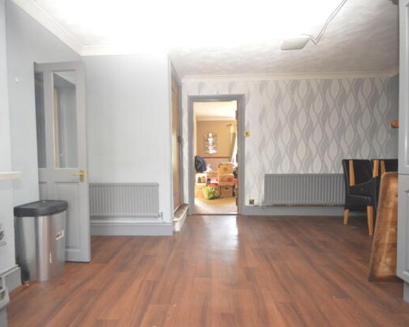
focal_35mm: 18
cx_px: 202
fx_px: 218
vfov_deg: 73.7
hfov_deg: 86.4
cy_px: 169
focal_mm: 10
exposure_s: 1/60
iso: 1600
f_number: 4
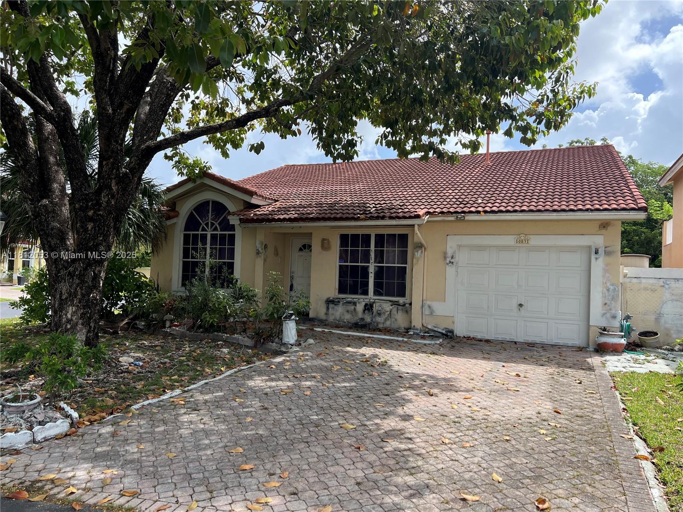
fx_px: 513
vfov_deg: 53.1
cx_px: 342
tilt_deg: +1.7
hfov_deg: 67.3
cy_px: 256
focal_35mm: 26
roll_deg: -1.6
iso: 50
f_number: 1.5
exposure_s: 1/1869
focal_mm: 5.7
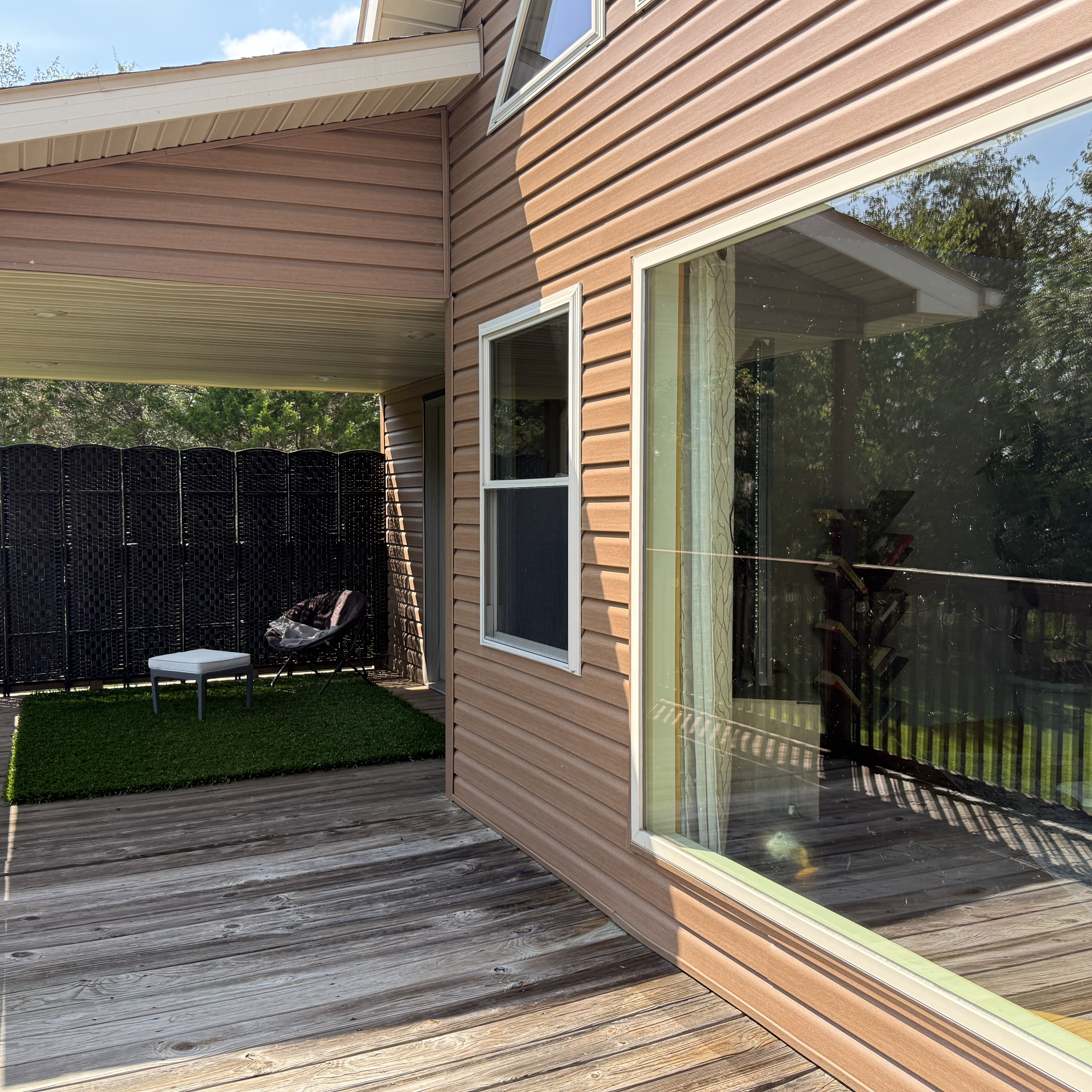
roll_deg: +0.5
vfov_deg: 55.6
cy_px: 540
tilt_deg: +0.1
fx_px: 1035
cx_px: 492
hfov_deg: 55.5
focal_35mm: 29
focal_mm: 6.76
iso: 100
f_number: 1.78
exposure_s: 1/1122
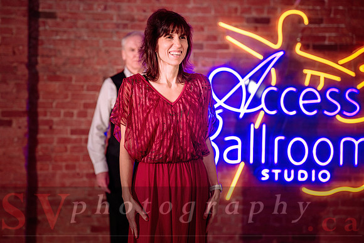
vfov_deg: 16.8
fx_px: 821
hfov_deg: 25.0
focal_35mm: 81
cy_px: 110
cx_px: 154
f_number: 2
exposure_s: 1/320
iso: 800
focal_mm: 70
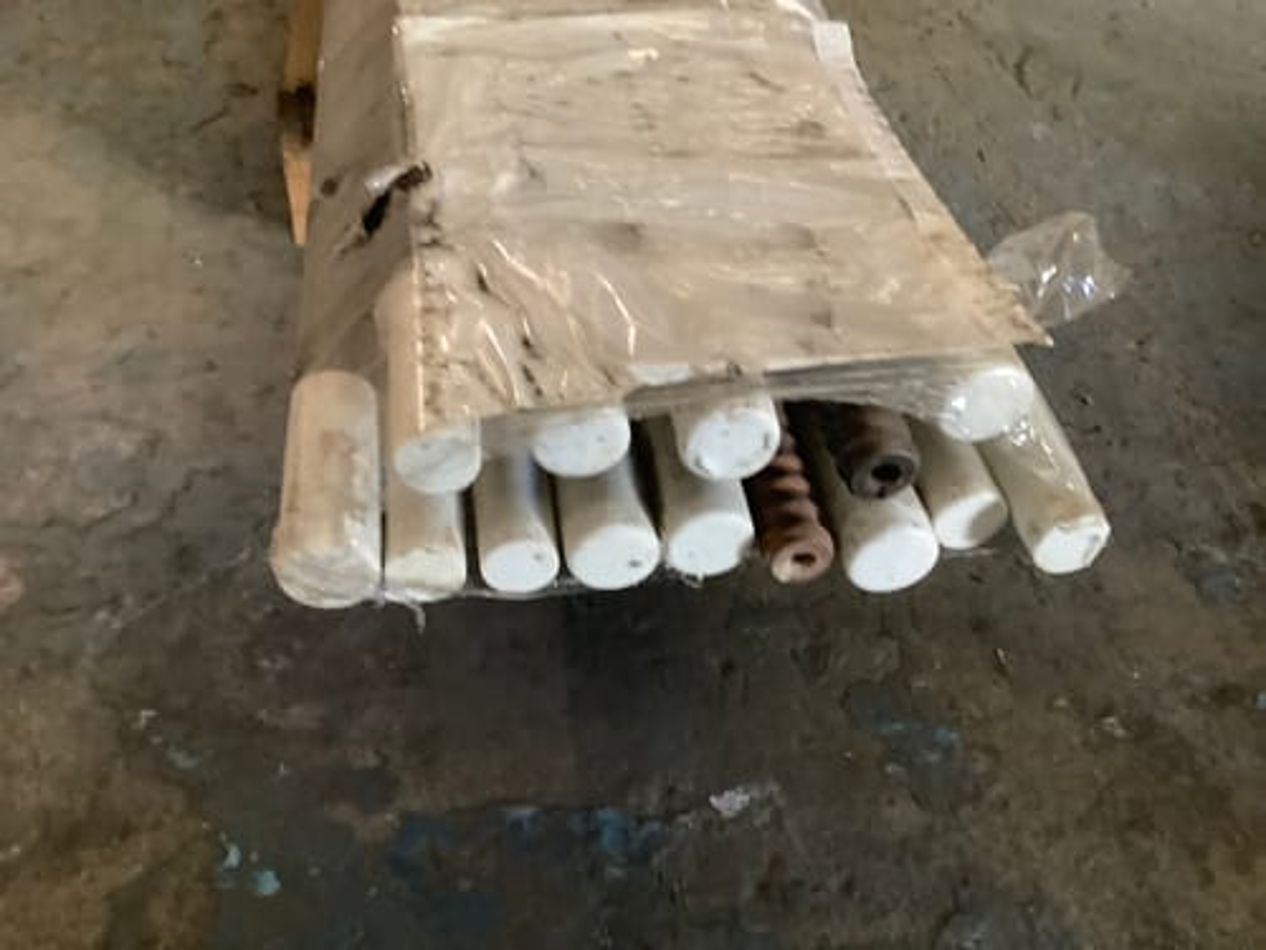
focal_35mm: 31
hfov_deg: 58.4
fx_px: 1134
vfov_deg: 45.4
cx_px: 633
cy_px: 475
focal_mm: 3.3
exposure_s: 1/25
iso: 320
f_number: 2.4
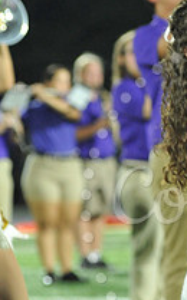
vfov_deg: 3.7
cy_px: 205
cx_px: 255
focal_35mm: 566
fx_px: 4631
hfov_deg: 2.3
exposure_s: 1/250
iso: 4000
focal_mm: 200
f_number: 5.6
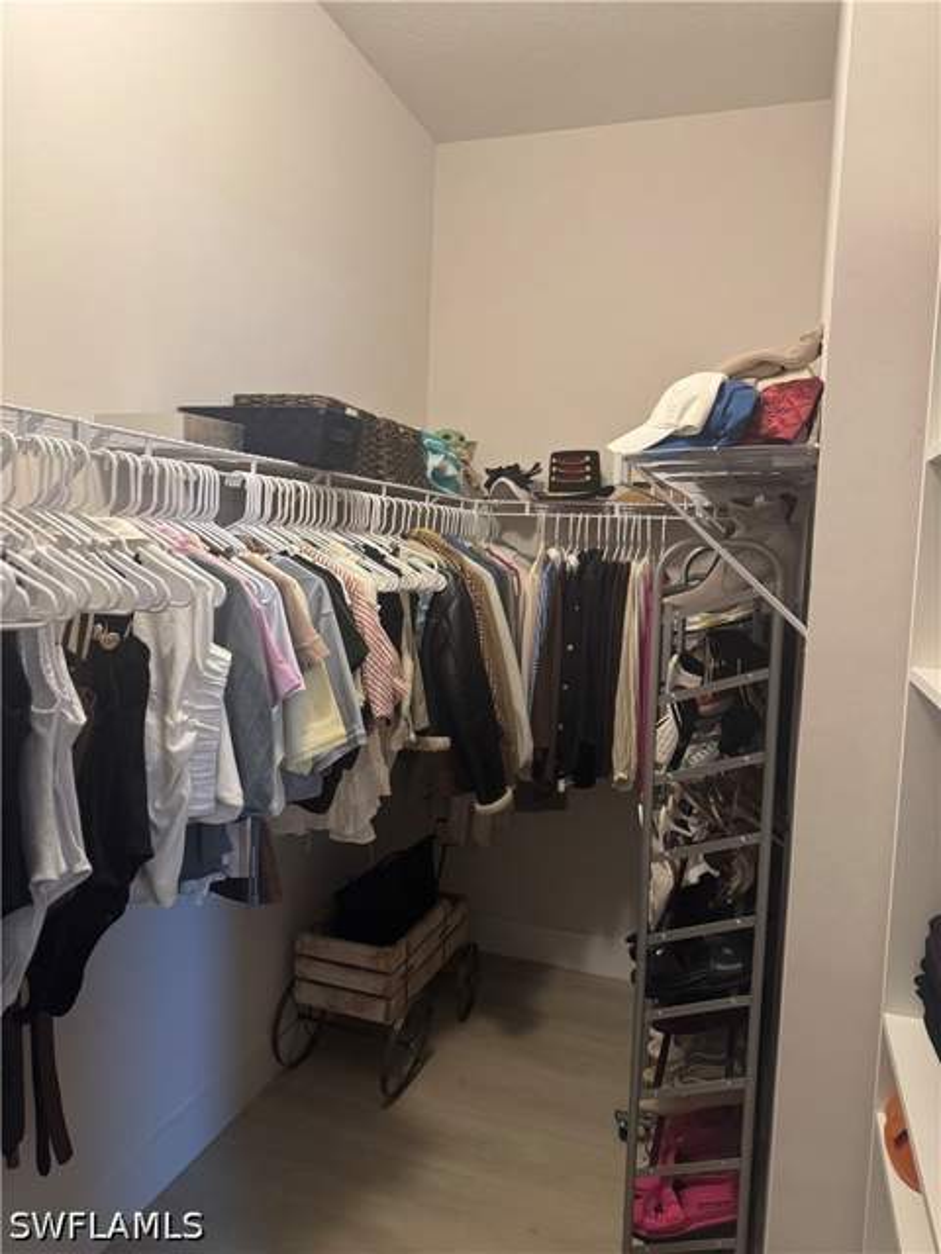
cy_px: 627
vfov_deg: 71.6
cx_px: 470
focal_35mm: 24
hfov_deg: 56.8
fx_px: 870
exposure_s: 1/60
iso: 500
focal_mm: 6.76
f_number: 1.78
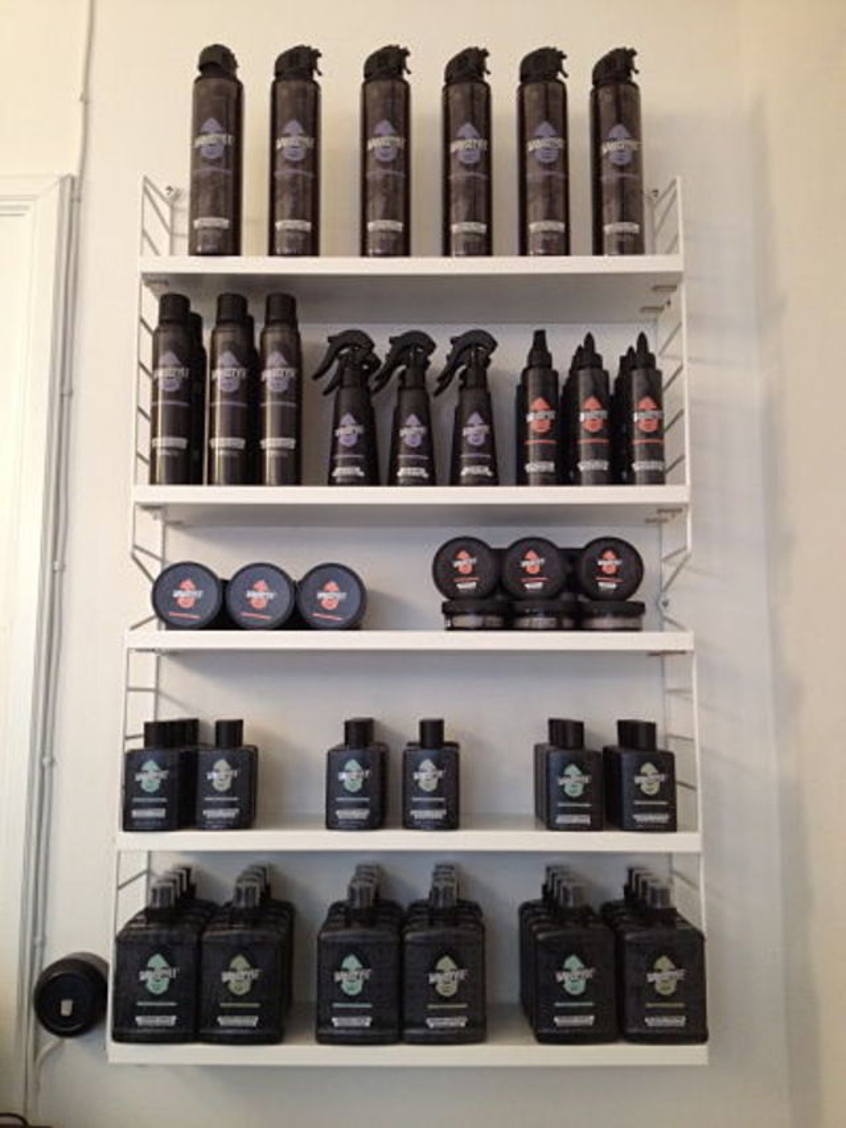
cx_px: 423
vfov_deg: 52.6
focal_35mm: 35
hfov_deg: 40.7
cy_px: 564
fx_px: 1140
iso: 200
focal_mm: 4.28
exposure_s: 1/20
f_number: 2.4
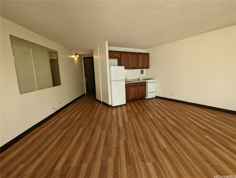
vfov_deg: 78.2
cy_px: 89
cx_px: 118
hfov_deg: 94.4
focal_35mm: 16
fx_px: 109
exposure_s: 1/151
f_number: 2.2
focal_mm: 2.35
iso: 51
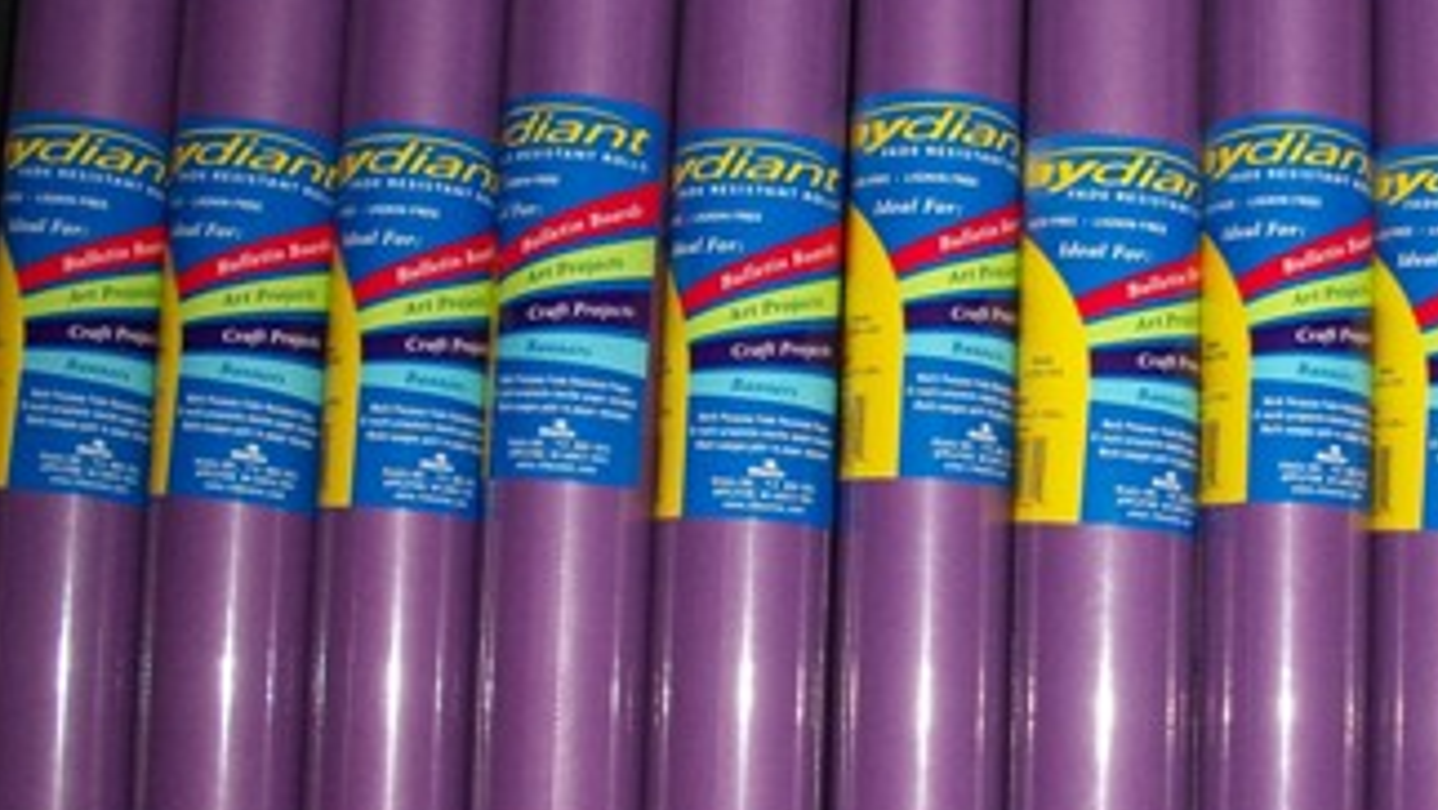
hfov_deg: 34.9
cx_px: 1015
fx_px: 2251
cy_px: 501
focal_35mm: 59
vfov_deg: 20.4
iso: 200
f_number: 3.1
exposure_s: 1/125
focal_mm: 6.3
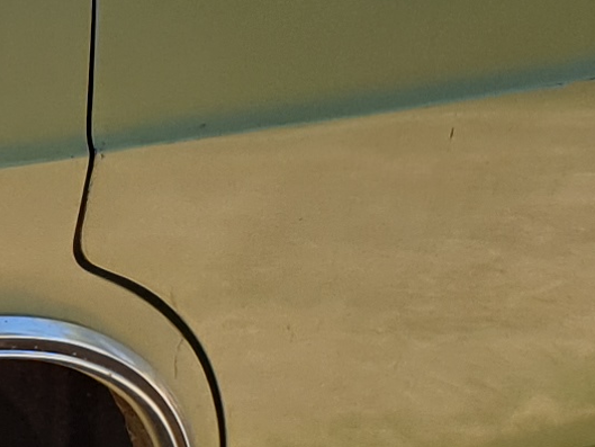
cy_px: 235
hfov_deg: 9.5
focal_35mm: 198
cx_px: -470
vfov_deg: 7.5
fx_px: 3404
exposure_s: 1/912
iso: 50
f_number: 2.4
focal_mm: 4.3
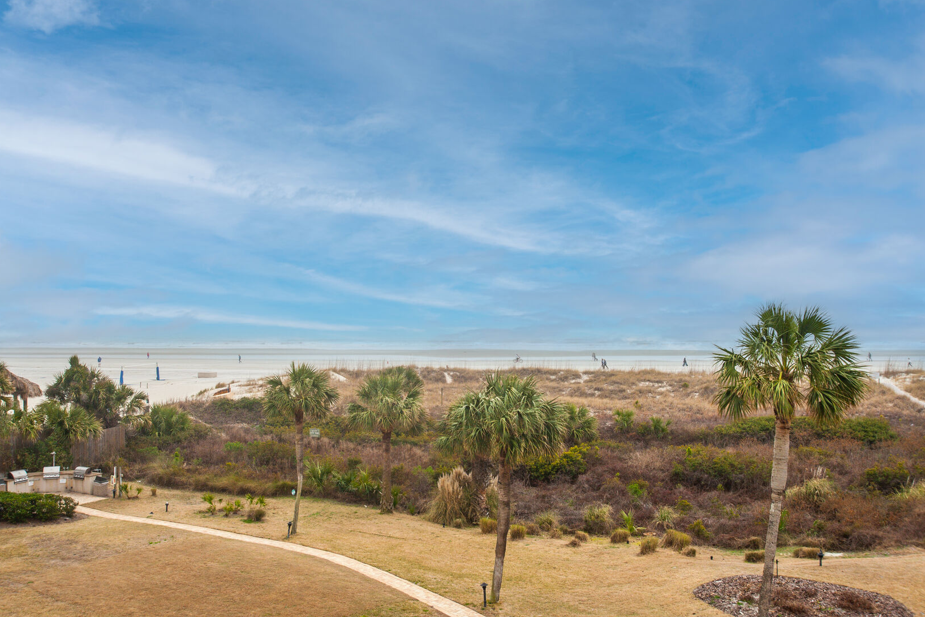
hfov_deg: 51.9
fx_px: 951
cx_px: 454
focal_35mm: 37
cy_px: 300
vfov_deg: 35.9
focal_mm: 35
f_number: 10
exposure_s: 1/250
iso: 400
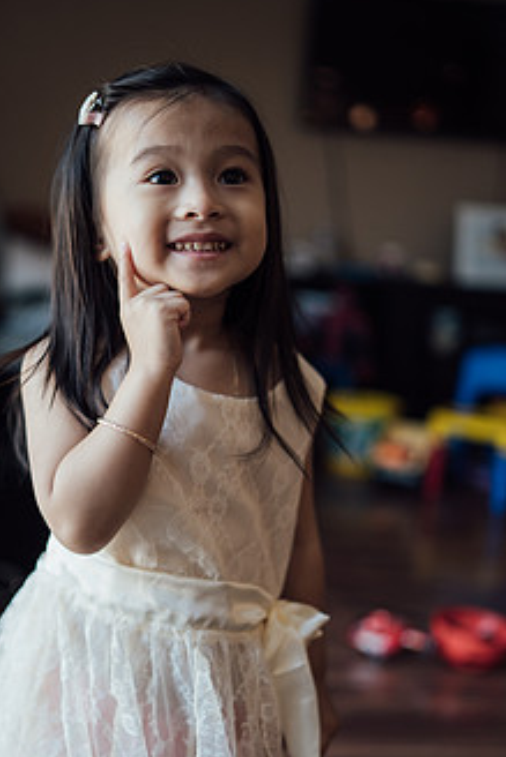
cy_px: 448
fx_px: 1011
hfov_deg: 27.9
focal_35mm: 48
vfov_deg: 40.9
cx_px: 162
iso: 320
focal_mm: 35
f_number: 1.4
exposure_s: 1/400
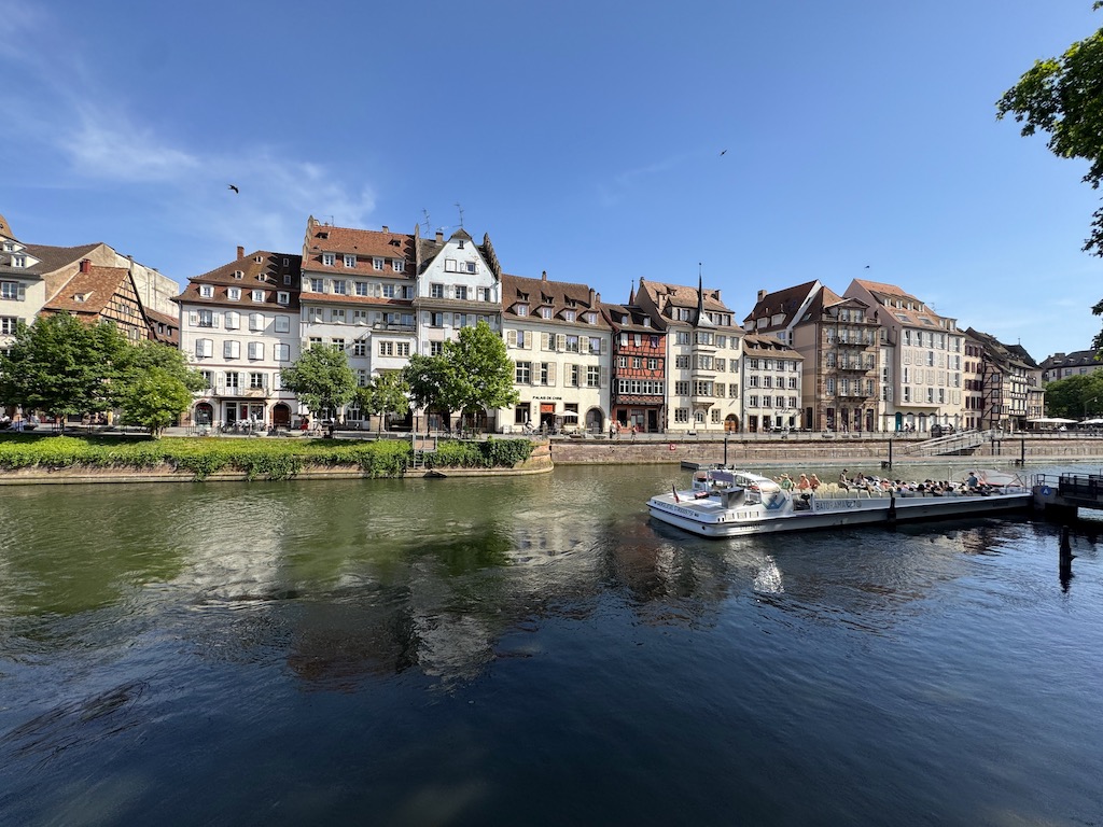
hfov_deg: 102.1
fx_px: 446
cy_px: 414
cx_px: 552
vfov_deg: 85.7
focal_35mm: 14
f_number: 2.2
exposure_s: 1/1420
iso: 50
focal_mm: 2.22
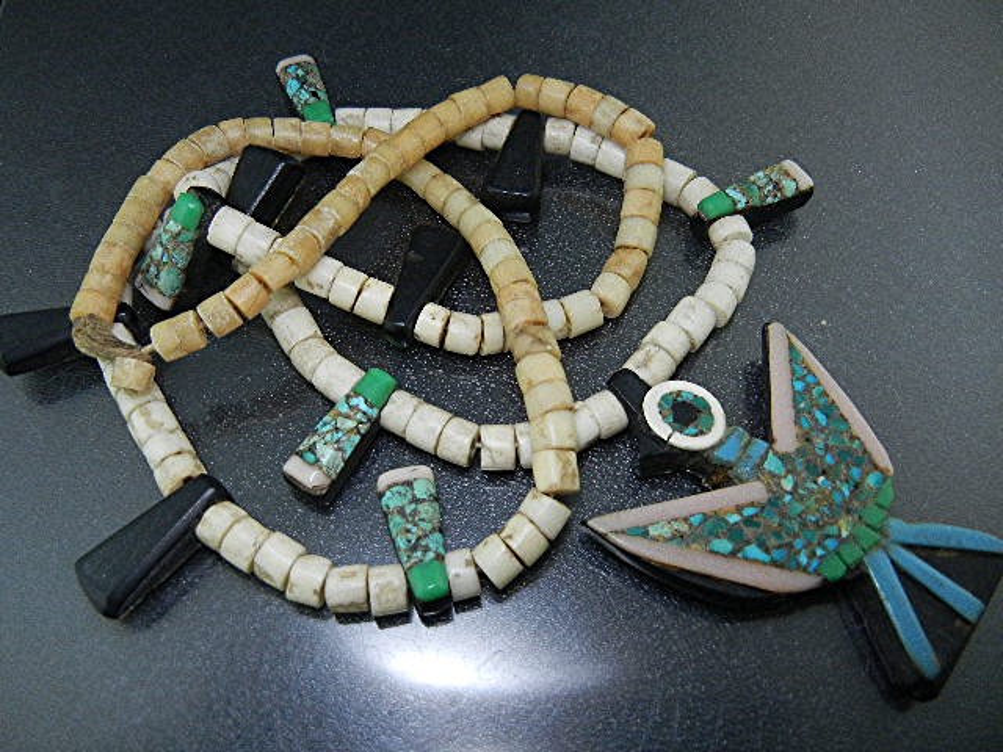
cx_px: 502
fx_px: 869
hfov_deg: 60.0
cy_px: 376
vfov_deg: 46.8
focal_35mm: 30
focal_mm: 5.4
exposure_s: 1/30
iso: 565
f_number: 7
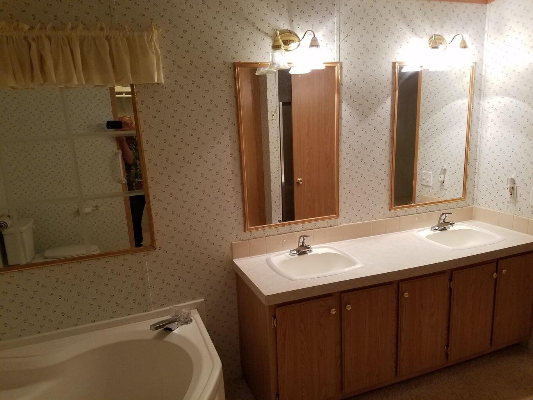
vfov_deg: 53.1
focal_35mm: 26
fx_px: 400
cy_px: 200
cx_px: 266
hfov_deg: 67.3
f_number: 1.7
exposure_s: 1/60
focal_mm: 4.2
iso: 160
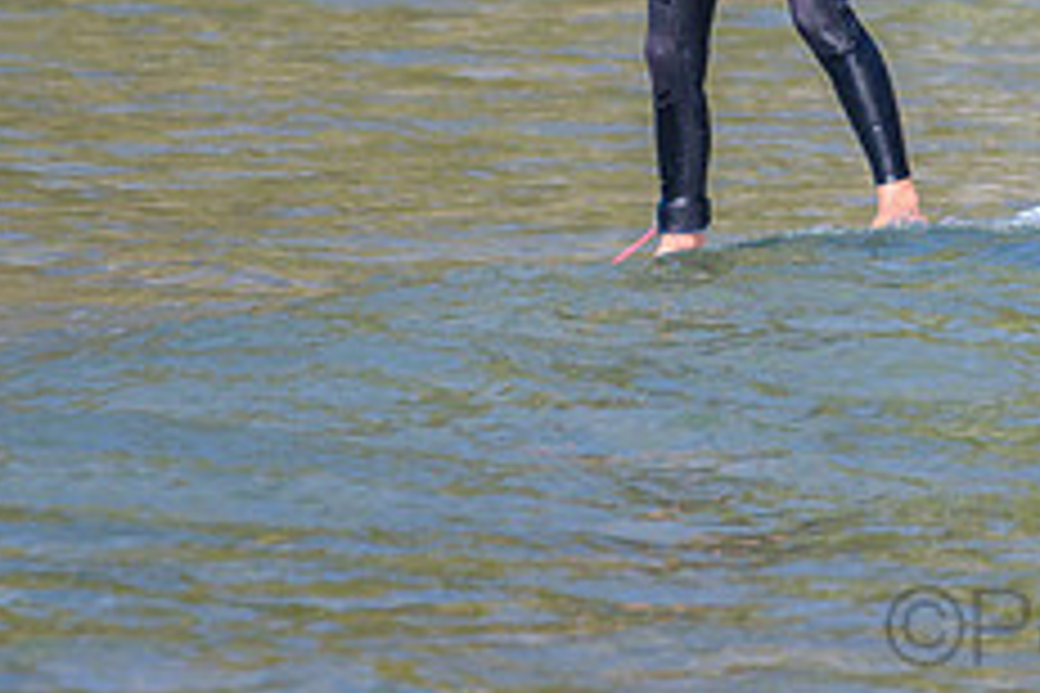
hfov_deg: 1.3
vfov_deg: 0.9
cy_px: -132
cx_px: 886
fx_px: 45843
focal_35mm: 1587
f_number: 5.6
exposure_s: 1/2000
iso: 500
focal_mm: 500
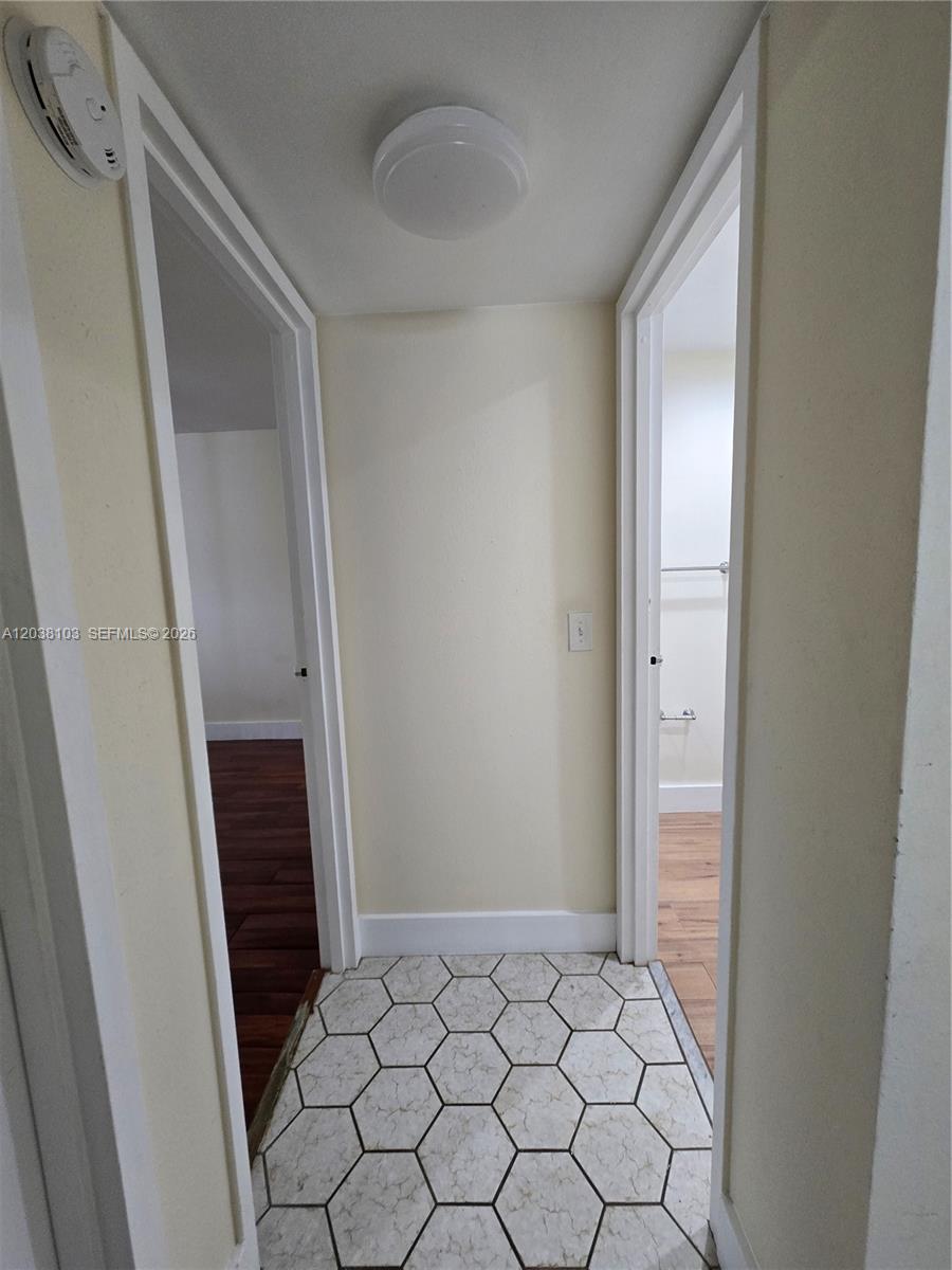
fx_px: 477
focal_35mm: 13
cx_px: 476
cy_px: 635
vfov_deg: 106.2
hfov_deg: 89.9
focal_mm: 2.2
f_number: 2.2
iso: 200
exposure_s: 1/60
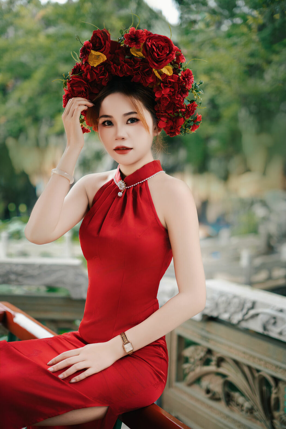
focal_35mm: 50
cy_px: 214
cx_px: 143
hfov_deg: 27.0
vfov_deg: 39.6
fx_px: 596
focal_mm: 50
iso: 100
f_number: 2
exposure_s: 1/200
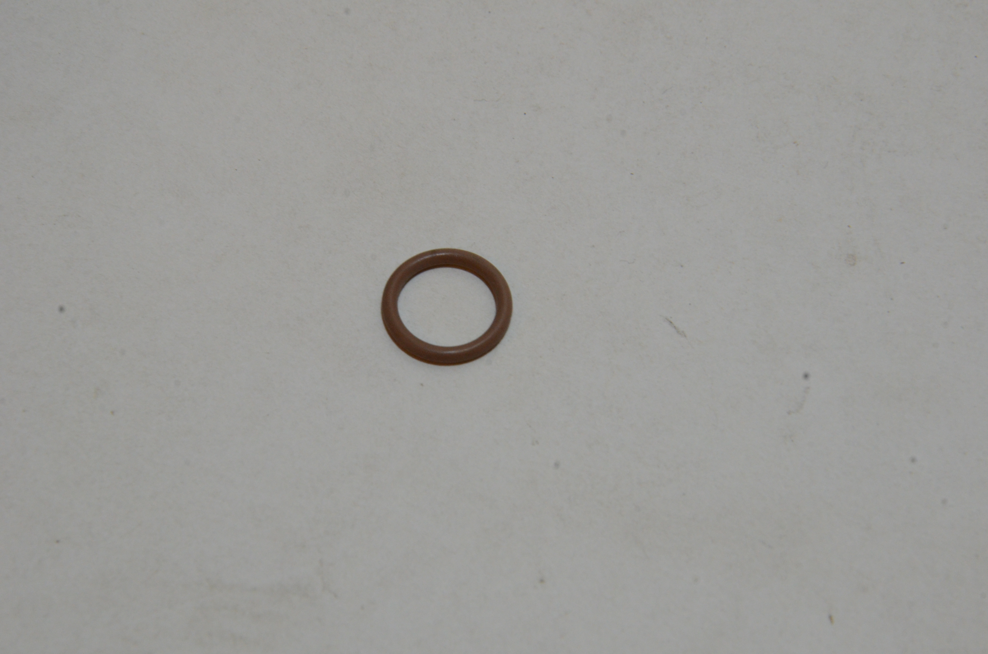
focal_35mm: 158
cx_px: 494
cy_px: 327
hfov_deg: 13.1
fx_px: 4314
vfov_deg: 8.7
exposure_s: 1/50
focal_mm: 105
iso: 1250
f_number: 20
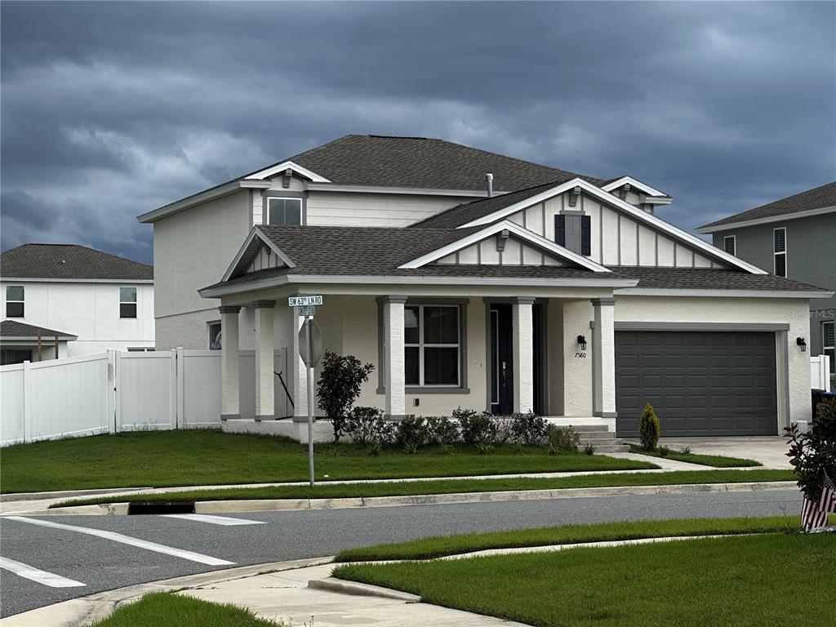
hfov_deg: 25.3
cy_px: 314
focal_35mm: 77
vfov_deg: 19.1
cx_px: 418
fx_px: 1860
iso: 32
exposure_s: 1/382
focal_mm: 9
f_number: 2.8
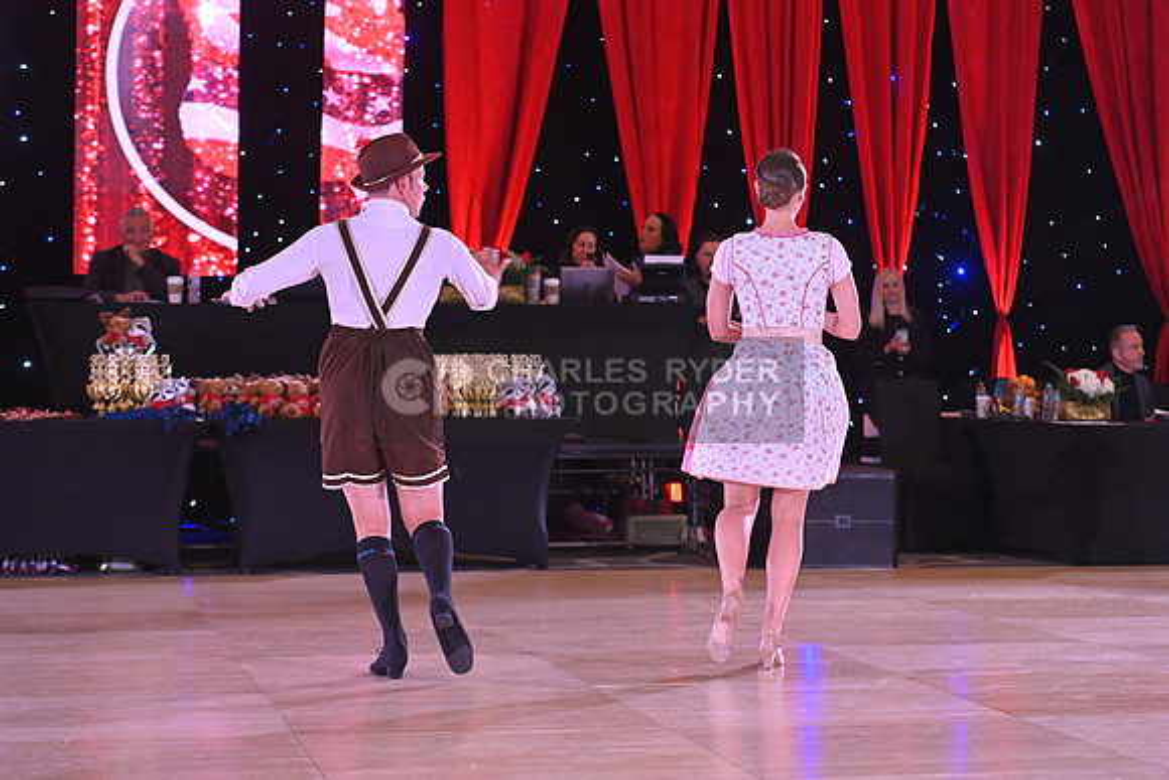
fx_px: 2761
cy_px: 390
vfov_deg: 16.1
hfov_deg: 23.9
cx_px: 584
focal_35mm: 85
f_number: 5
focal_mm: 85
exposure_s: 1/320
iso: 3200
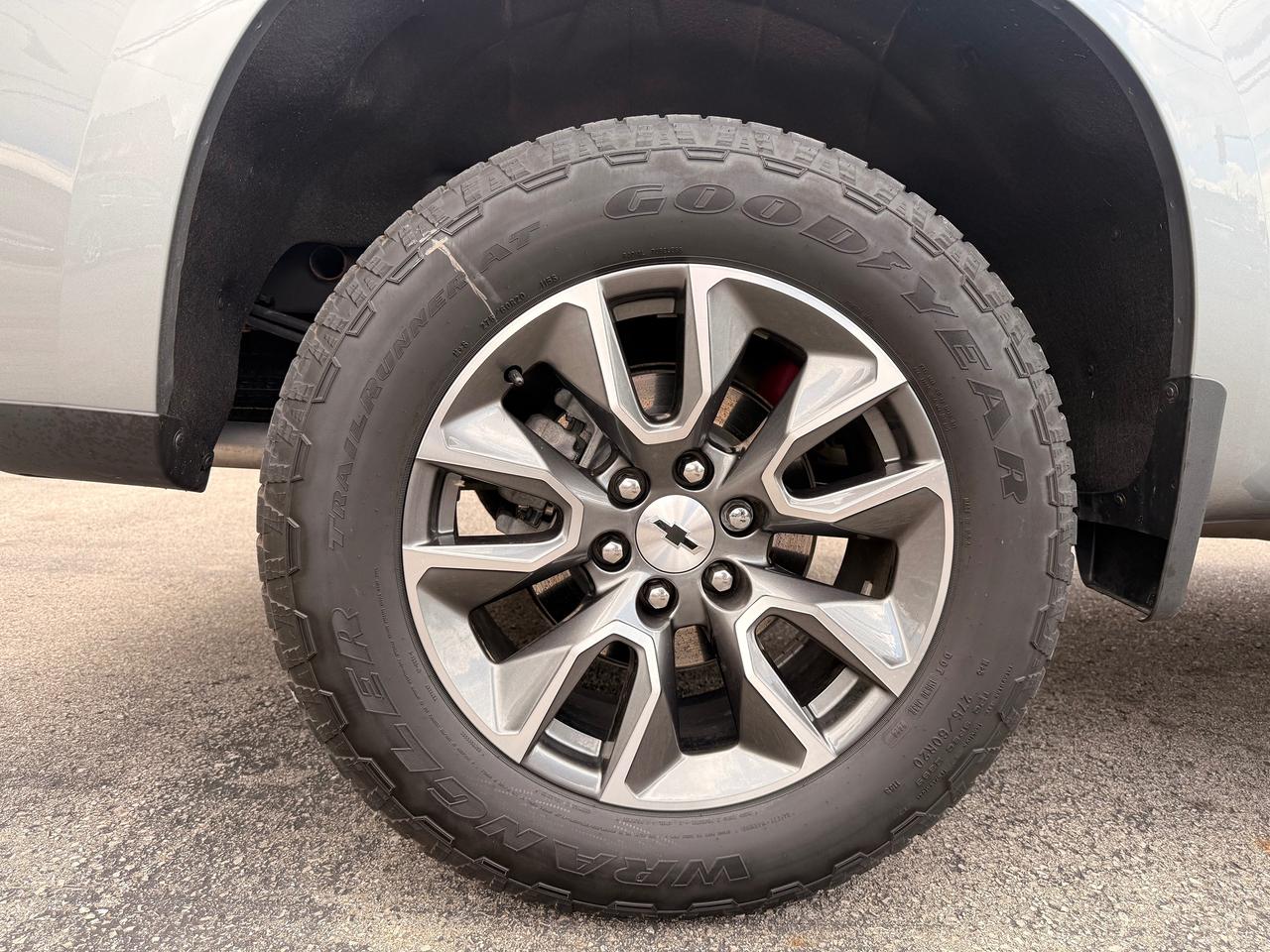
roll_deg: -1.7
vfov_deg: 56.8
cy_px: 476
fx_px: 881
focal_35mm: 24
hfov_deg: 71.6
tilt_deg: -5.3
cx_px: 635
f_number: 1.78
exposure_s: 1/589
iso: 100
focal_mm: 6.76
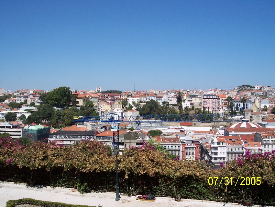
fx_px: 302
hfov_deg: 49.0
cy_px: 104
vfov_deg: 37.7
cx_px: 138
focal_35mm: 38
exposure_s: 1/1000
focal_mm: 8
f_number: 4.8
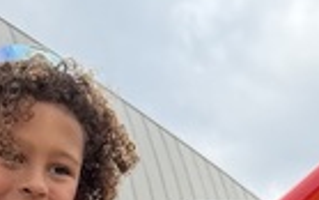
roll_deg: +0.5
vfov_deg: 5.8
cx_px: -5
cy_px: 839
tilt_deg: -8.9
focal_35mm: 188
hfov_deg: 11.0
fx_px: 1635
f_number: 1.78
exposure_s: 1/1901
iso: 100
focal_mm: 6.76
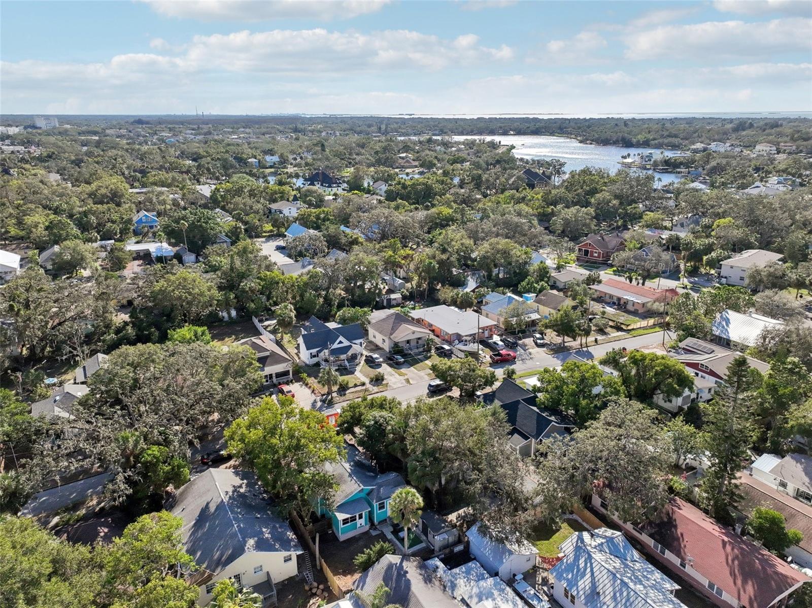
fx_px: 563
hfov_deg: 71.6
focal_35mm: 24
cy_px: 304
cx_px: 406
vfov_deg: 56.8
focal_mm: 12.3
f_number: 2.8
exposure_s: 1/8000
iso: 400
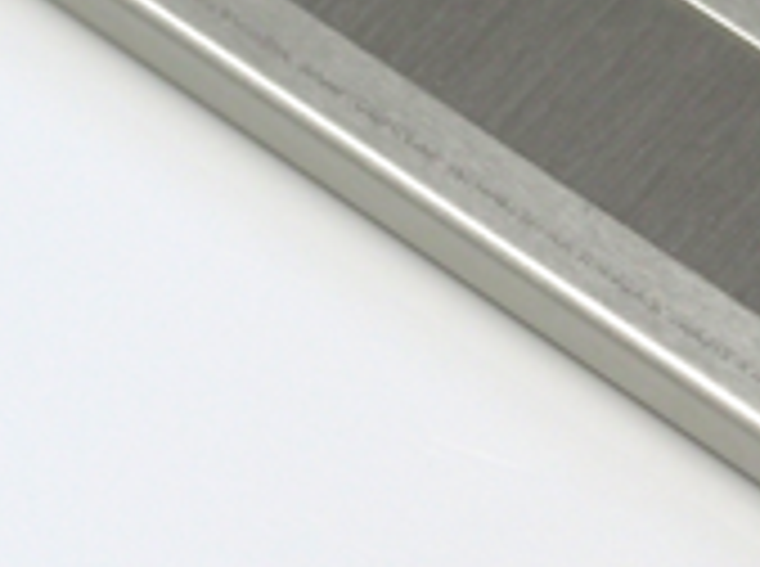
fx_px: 6551
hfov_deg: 6.6
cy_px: 173
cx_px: 756
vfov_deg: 5.0
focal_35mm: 299
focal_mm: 60
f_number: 5
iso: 1600
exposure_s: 1/125
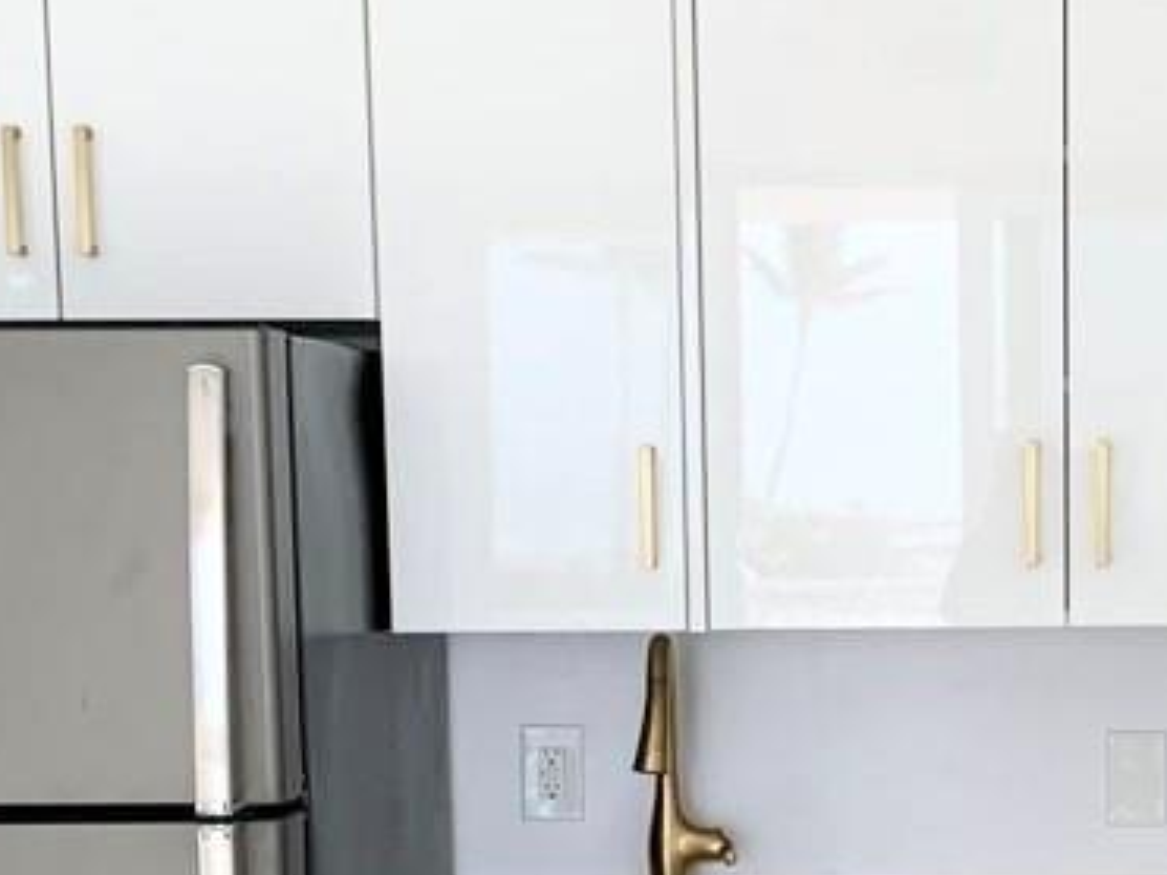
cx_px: 963
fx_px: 2696
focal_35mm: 80
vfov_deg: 18.2
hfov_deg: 24.0
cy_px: 749
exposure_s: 1/120
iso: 50
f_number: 1.8
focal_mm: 3
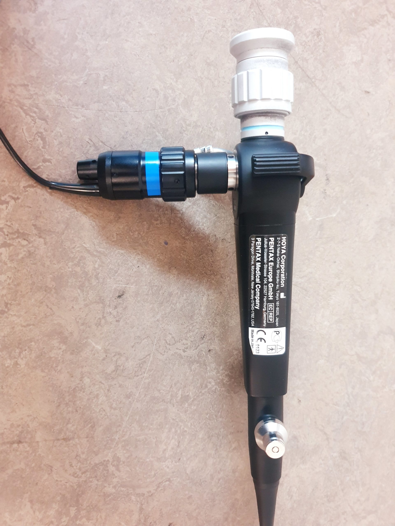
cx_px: 198
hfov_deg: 53.1
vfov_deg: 67.3
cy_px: 263
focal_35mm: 26
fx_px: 396
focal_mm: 4.3
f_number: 1.5
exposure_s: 1/50
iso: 400
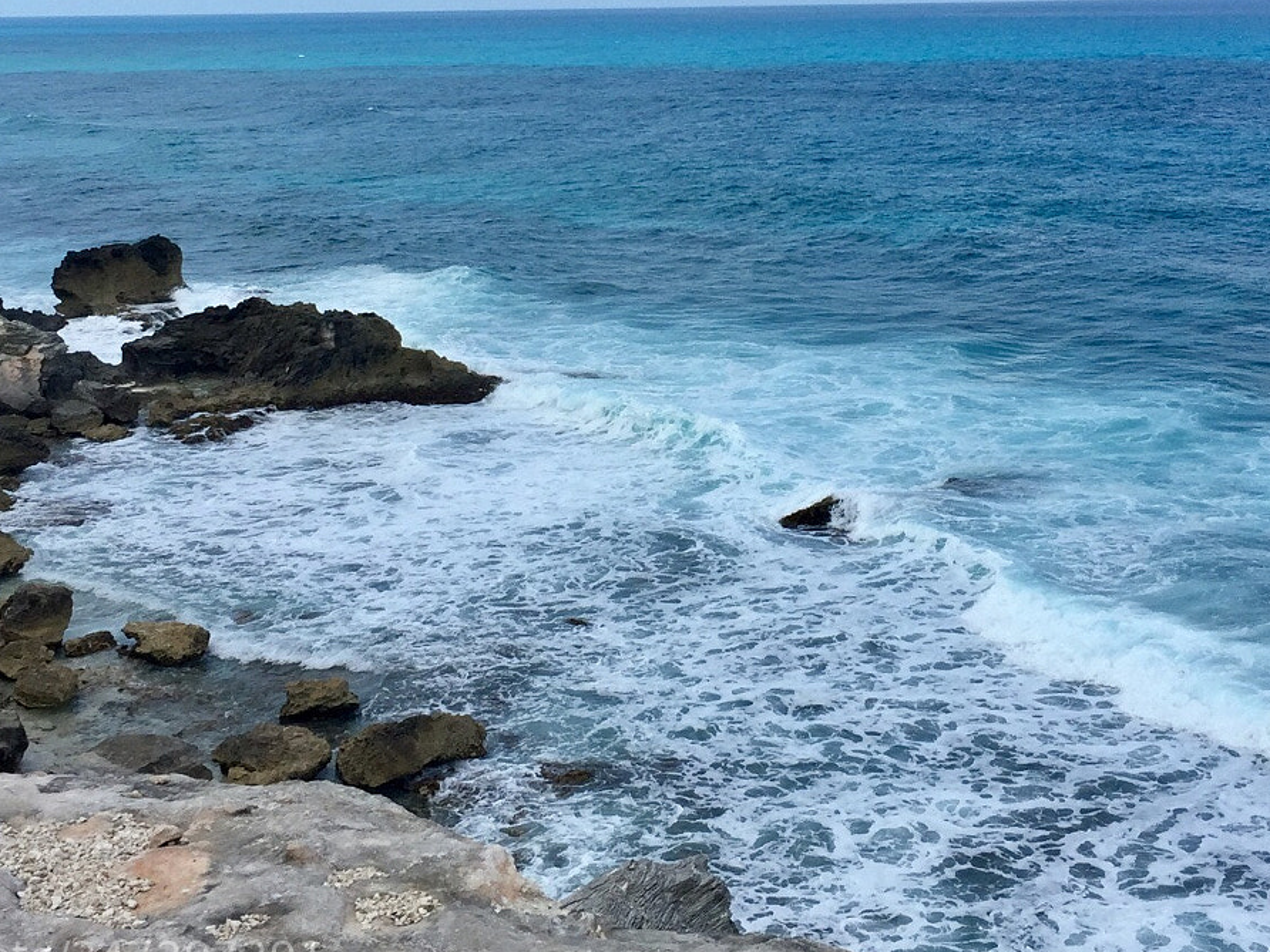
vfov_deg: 27.6
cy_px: 215
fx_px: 1908
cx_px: 718
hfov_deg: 36.8
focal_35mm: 52
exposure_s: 1/2326
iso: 32
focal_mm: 4.15
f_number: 2.2
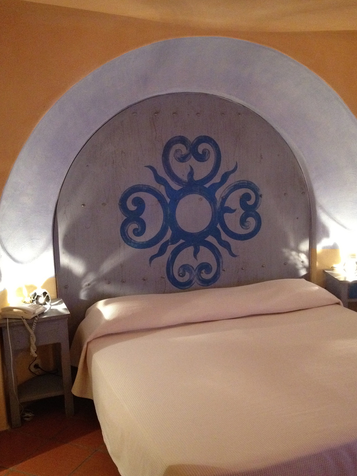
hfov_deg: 35.9
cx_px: 196
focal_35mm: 40
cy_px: 252
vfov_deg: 46.8
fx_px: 550
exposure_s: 1/17
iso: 500
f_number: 2.4
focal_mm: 4.28
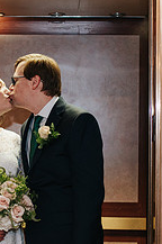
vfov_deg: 18.4
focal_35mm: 111
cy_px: 142
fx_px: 752
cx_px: 26
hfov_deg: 12.2
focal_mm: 35
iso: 1000
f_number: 2.5
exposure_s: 1/200
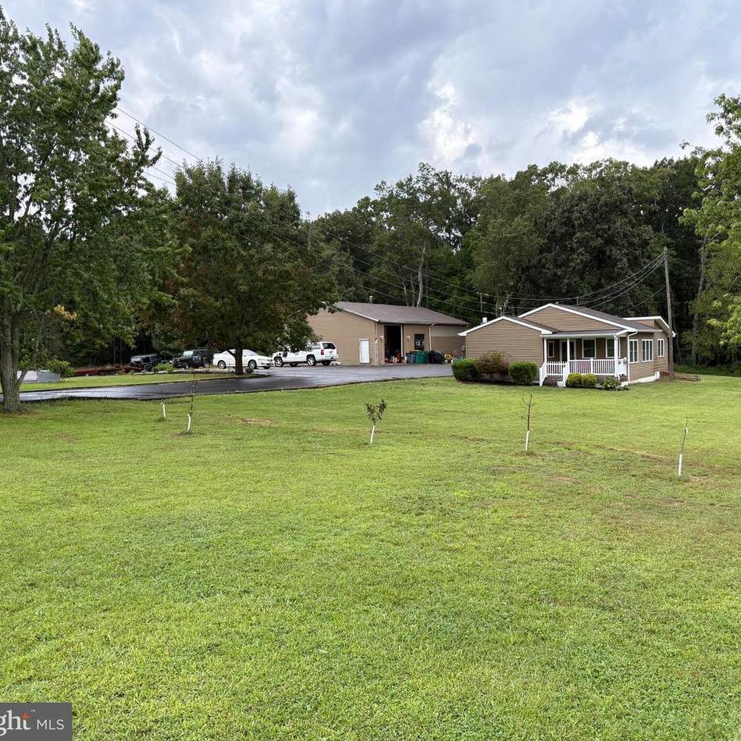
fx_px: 751
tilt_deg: -2.8
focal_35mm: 31
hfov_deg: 52.1
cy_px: 368
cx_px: 450
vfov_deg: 52.5
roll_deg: +2.0
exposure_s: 1/873
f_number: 1.6
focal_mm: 5.96
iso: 64
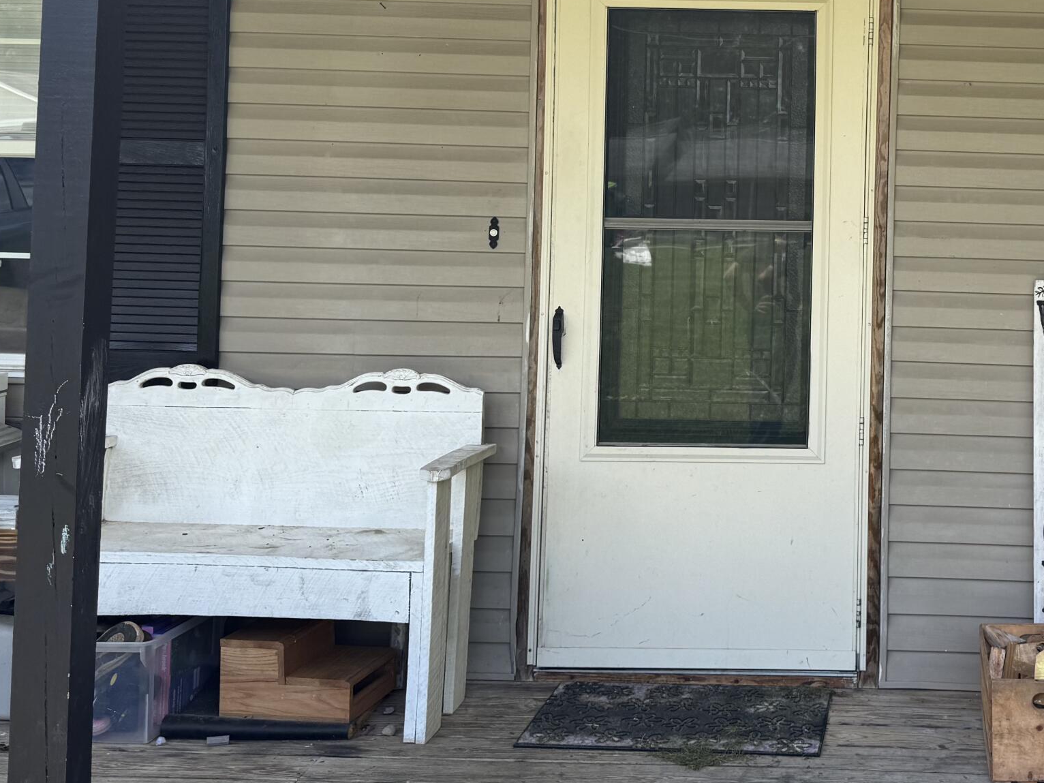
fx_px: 1417
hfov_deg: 38.5
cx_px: 871
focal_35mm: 47
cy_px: 201
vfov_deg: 30.4
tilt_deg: +0.4
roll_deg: -1.1
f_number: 1.78
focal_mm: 6.76
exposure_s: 1/1010
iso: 80
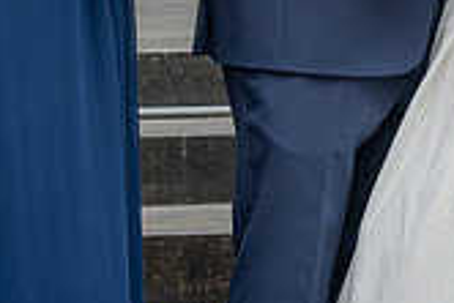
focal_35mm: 213
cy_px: -220
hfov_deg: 9.6
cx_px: 498
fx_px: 2688
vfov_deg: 6.3
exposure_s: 1/250
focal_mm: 61
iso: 250
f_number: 5
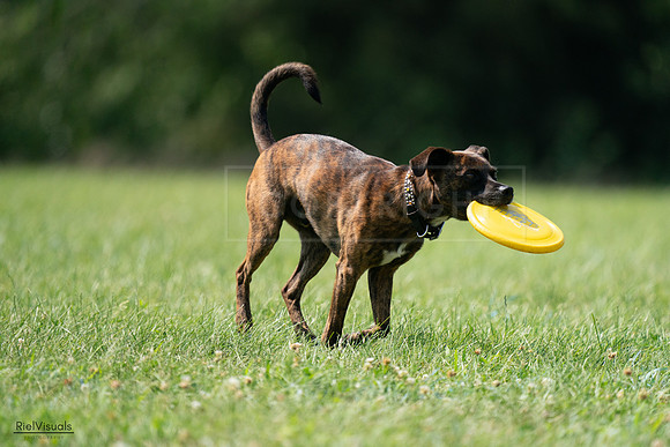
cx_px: 335
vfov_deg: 2.3
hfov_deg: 3.5
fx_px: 11057
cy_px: 224
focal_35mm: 594
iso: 1600
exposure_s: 1/4000
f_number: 6.3
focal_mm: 594
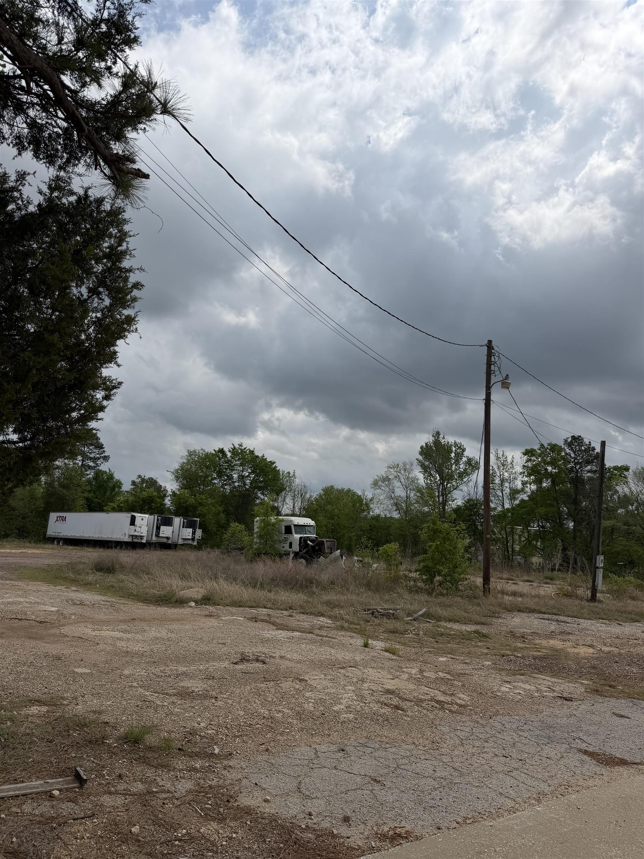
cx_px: 322
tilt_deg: +10.0
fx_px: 595
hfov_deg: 56.8
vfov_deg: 71.6
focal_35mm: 24
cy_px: 430
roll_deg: -3.4
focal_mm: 6.76
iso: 80
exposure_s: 1/11905
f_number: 1.78
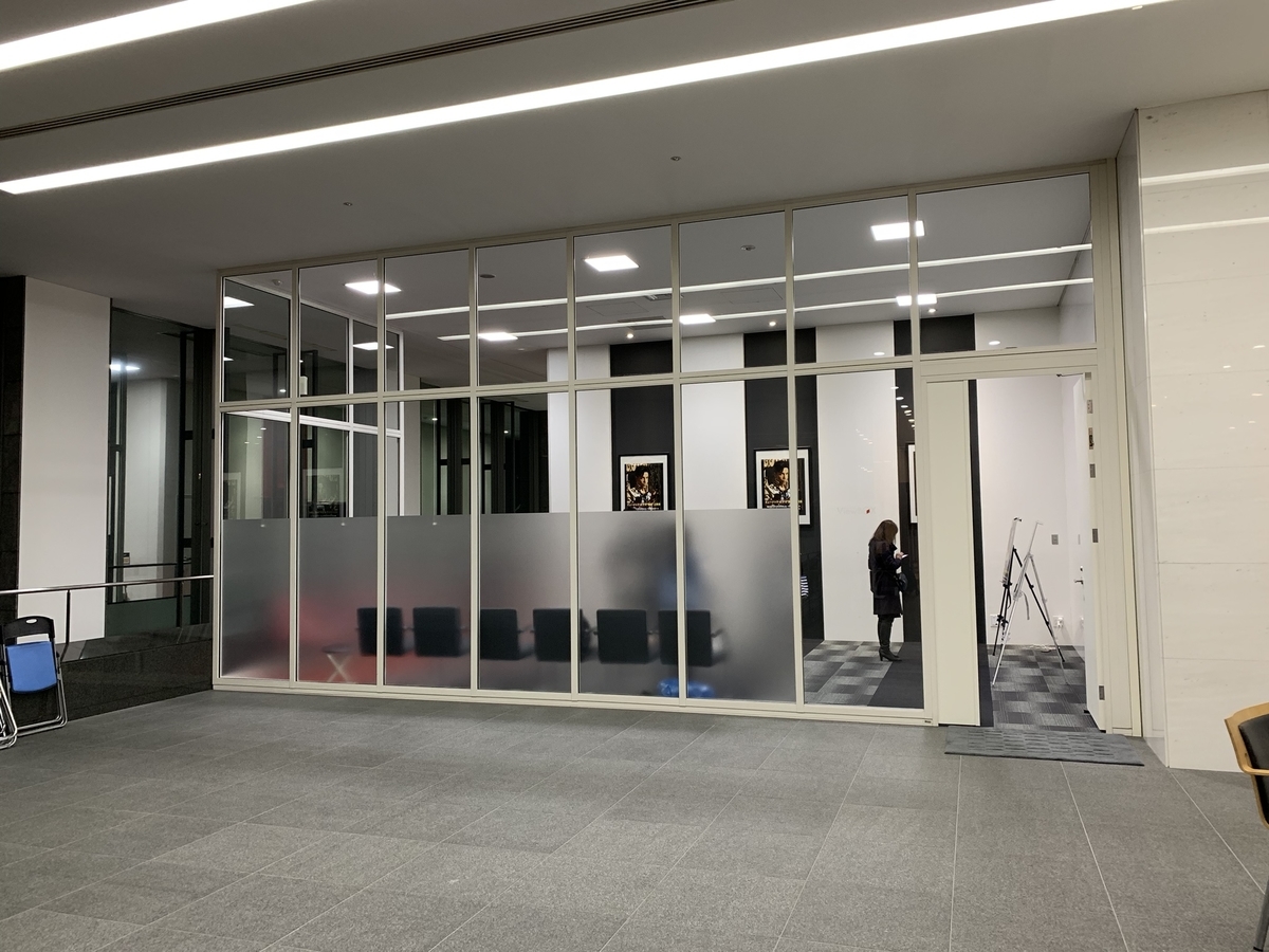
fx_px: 953
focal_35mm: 26
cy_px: 476
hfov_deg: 67.3
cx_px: 634
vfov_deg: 53.1
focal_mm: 4.25
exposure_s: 1/50
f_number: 1.8
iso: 125
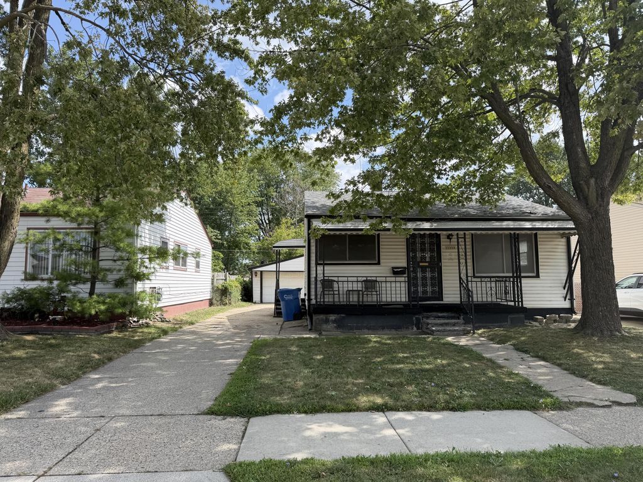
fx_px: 446
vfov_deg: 56.8
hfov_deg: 71.6
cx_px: 322
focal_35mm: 24
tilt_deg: +5.9
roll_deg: +1.3
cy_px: 241
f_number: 1.78
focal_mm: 6.76
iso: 80
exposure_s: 1/2053
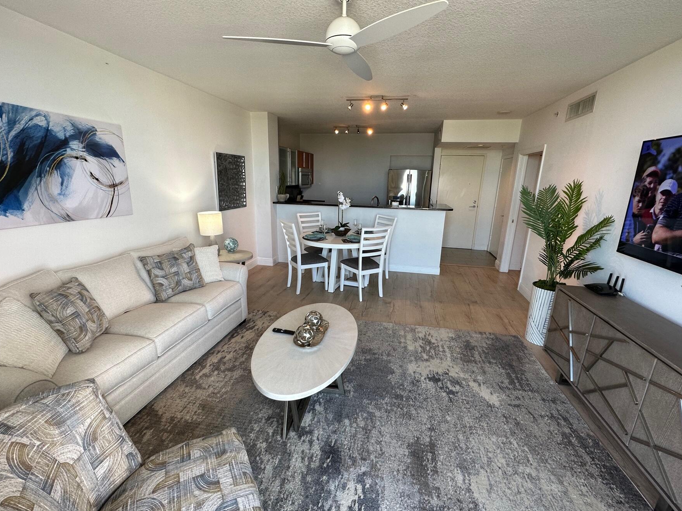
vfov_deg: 78.1
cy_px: 261
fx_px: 315
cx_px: 341
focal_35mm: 16
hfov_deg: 94.5
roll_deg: -2.0
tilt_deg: -15.5
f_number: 2.2
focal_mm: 2.22
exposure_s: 1/120
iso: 125
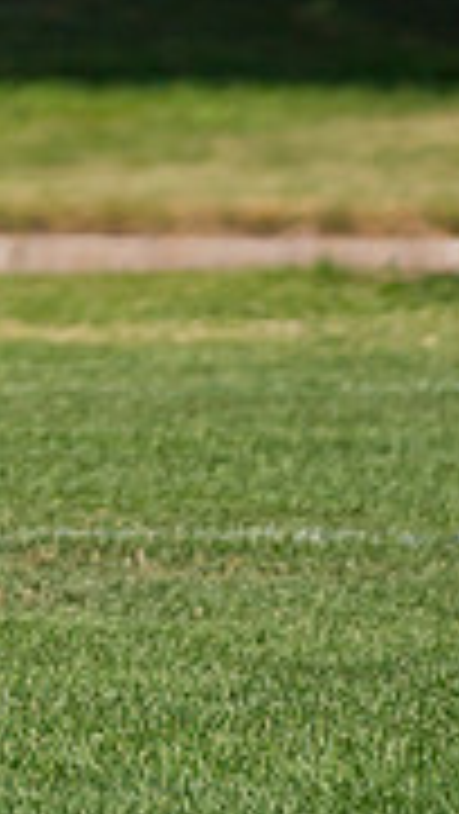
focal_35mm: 1236
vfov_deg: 1.7
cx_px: -813
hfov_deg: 1.0
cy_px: 143
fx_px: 26706
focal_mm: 200
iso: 400
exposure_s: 1/8000
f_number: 3.2
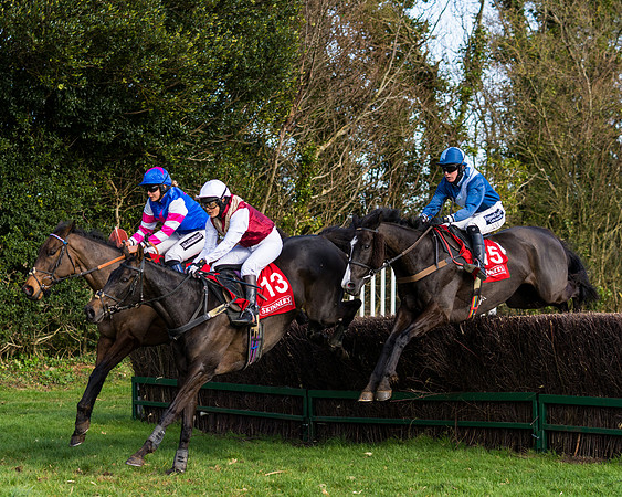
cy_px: 186
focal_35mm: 100
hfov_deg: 19.1
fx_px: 1843
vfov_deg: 15.3
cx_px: 263
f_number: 2.8
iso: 200
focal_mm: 71
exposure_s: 1/2000
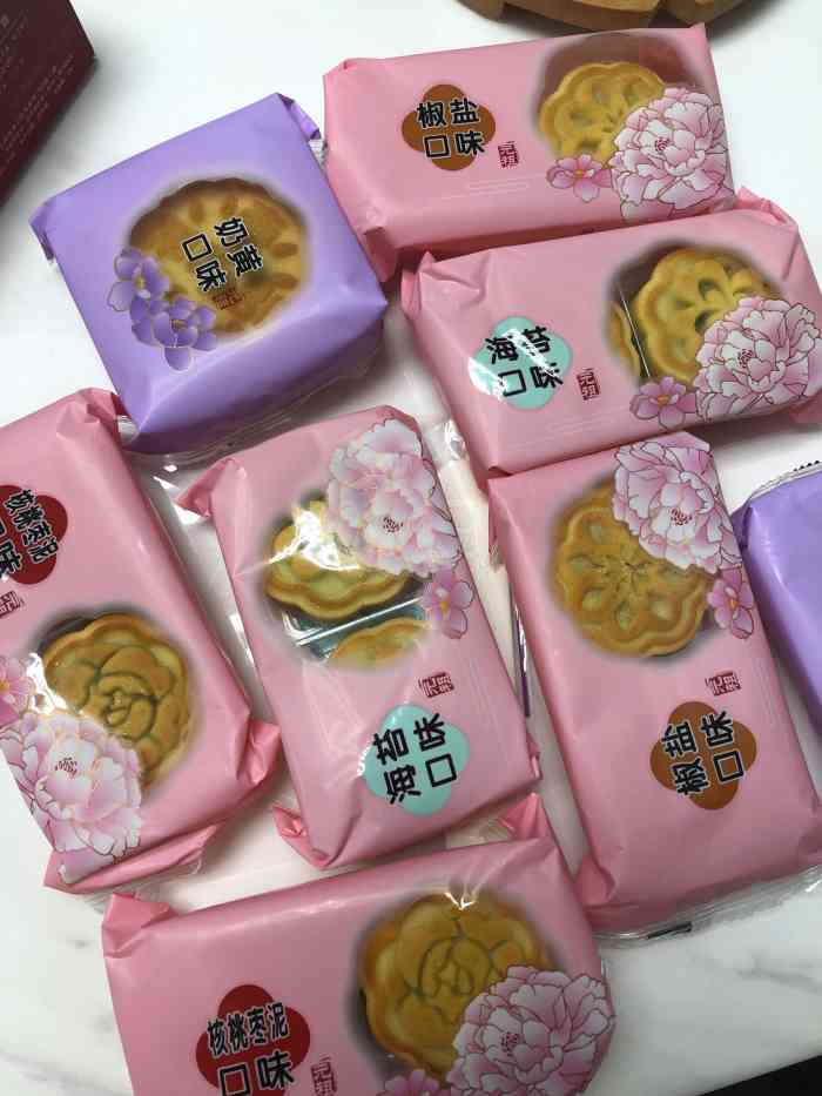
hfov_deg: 49.8
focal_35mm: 28
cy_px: 548
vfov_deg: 63.4
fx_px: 886
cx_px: 411
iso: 25
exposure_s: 1/33
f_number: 1.8
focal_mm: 3.99
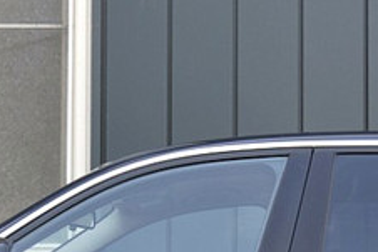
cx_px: 206
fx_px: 1642
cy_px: 316
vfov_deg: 8.7
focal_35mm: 156
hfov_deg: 13.1
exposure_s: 1/125
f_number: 3.8
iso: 140
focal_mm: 23
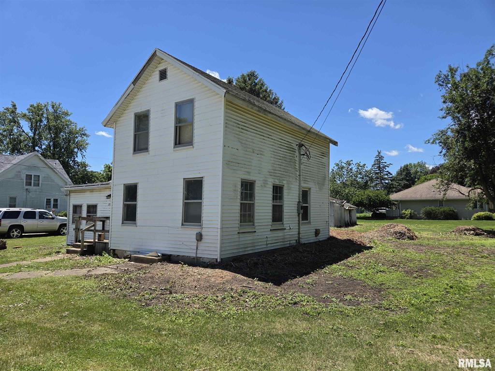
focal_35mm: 23
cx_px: 248
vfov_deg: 58.9
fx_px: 329
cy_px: 186
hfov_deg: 73.9
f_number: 1.8
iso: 80
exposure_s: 1/4460
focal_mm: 5.4
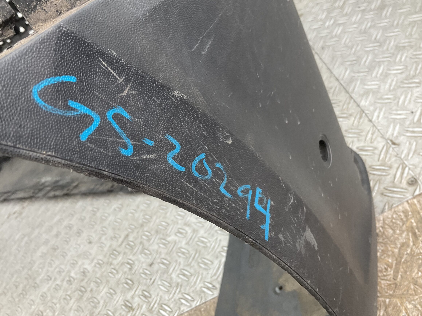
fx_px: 390
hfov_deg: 56.8
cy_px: 148
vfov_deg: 44.1
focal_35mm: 32
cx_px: 195
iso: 50
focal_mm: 3
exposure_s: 1/120
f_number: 1.8
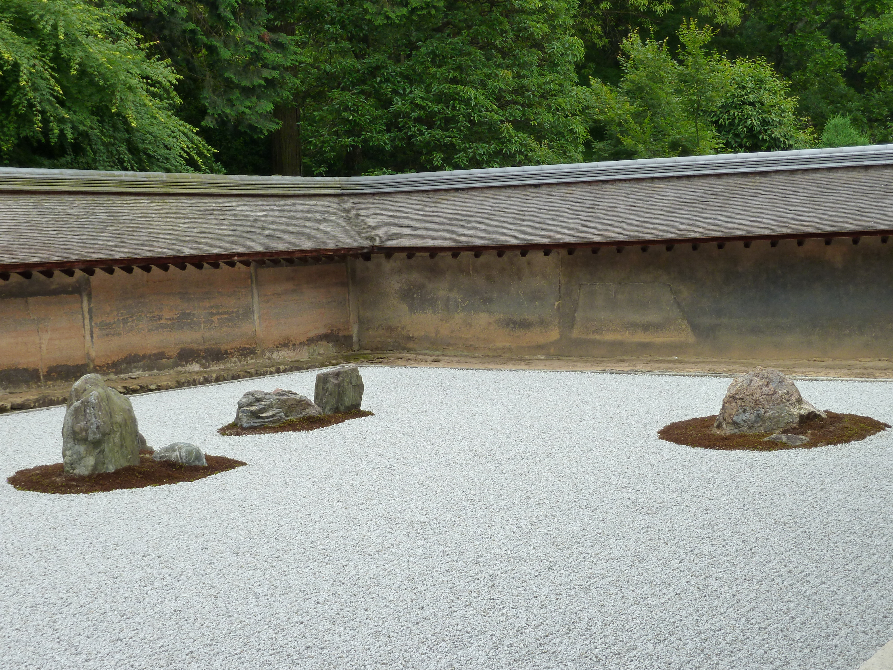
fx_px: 1728
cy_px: 335
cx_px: 446
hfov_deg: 29.0
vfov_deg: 21.9
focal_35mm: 67
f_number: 4.1
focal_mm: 11
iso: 125
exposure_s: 1/125
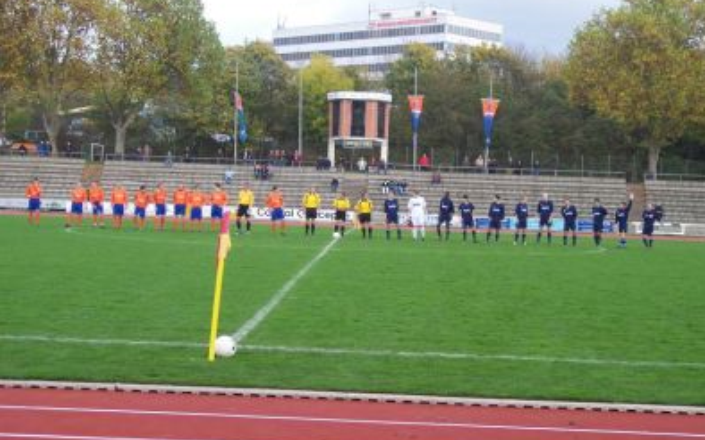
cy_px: 215
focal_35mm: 70
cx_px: 354
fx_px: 1345
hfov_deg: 29.4
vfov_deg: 18.6
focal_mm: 13.3
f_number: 4
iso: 100
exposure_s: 1/125
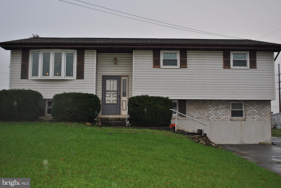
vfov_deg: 34.3
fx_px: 305
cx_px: 140
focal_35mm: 39
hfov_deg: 49.5
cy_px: 94
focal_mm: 26
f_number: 4.2
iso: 200
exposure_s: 1/60
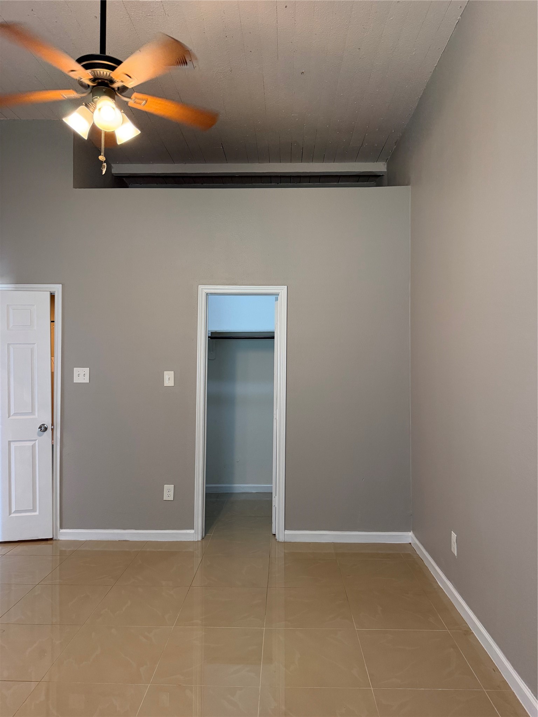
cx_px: 269
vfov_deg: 71.6
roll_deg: -0.6
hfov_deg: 56.8
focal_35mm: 24
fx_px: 497
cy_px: 358
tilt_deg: -0.1
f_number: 1.78
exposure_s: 1/120
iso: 400
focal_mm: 6.76
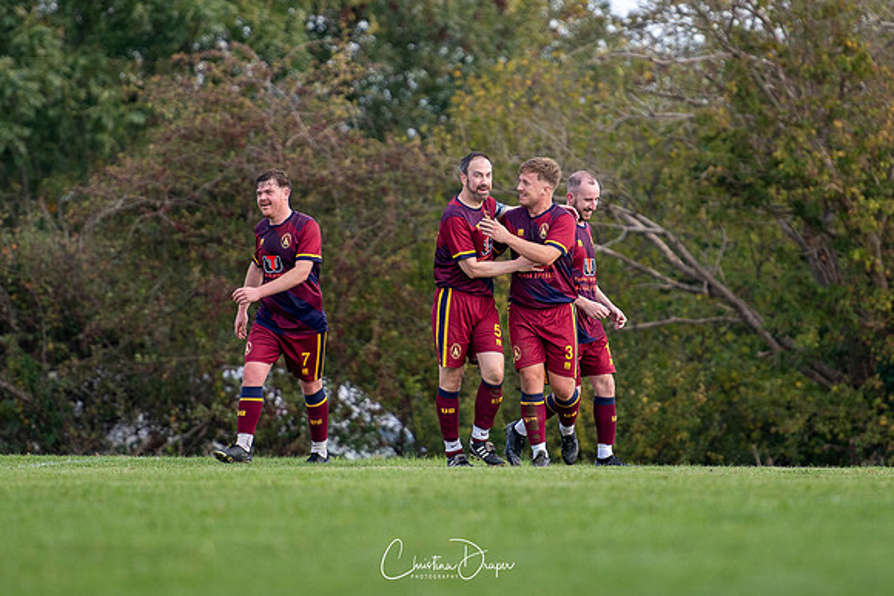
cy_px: 258
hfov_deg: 4.2
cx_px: 508
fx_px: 12071
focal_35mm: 486
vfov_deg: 2.8
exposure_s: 1/1250
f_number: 2.8
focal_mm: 200
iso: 320
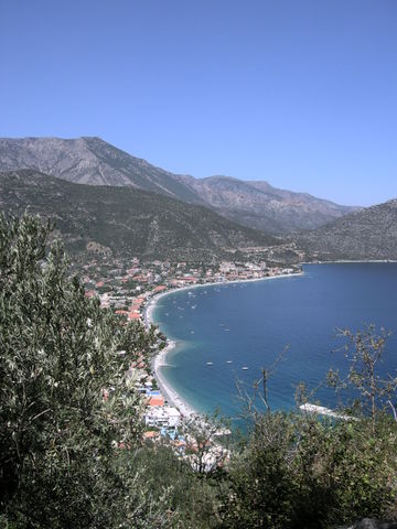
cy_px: 264
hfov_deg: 39.7
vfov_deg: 51.4
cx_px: 198
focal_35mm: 36
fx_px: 550
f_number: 5.4
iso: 64
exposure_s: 1/300
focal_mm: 7.5
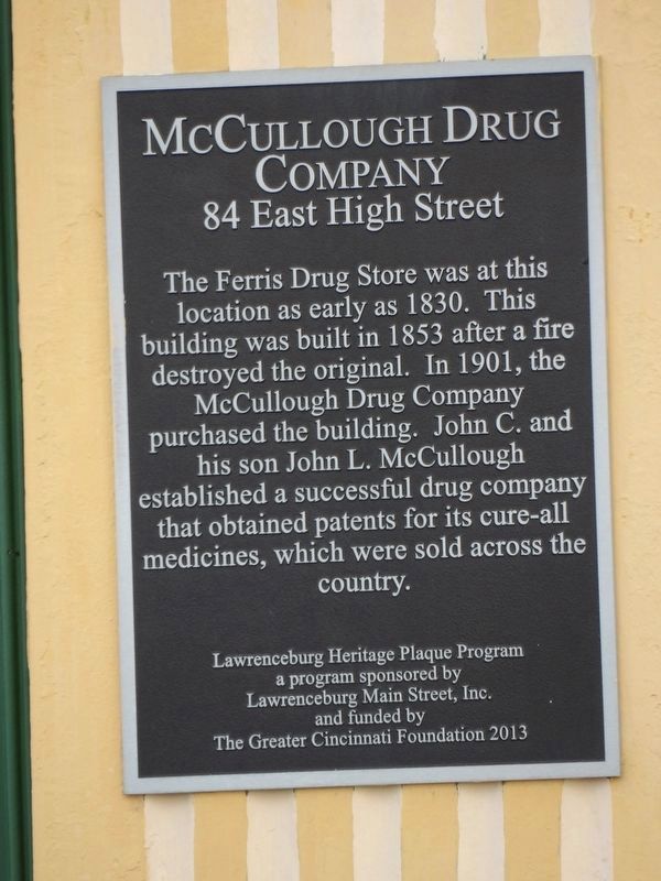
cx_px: 330
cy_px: 440
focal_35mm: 967
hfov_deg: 1.5
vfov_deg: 2.1
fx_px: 24620
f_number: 5.3
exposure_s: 1/100
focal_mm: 173.5
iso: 149
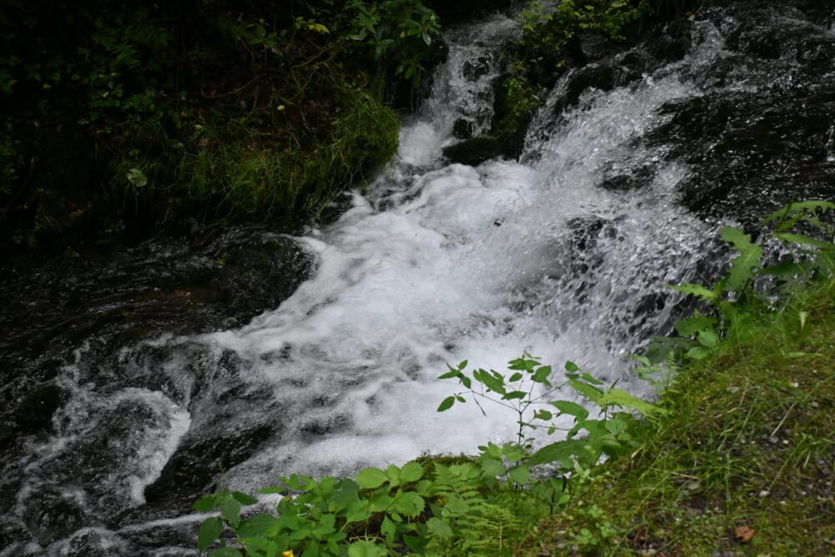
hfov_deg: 47.1
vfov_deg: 32.5
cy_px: 278
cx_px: 418
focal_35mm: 41
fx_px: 957
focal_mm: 27.5
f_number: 4.5
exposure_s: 1/250
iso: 280
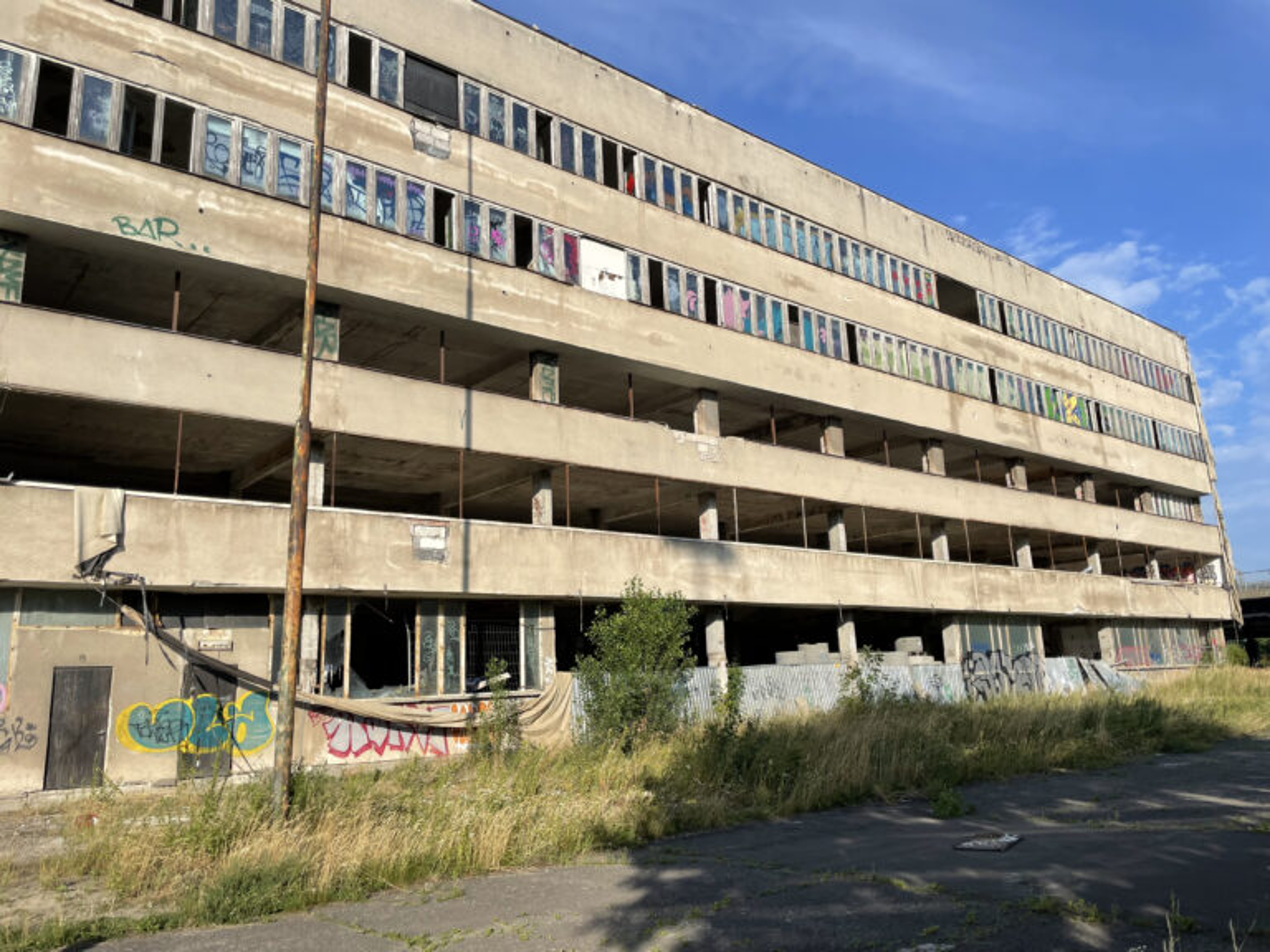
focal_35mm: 26
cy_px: 476
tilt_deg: +14.9
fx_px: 954
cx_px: 635
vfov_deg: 53.1
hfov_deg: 67.3
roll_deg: +3.4
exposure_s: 1/3610
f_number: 1.6
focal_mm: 4.2
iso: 32
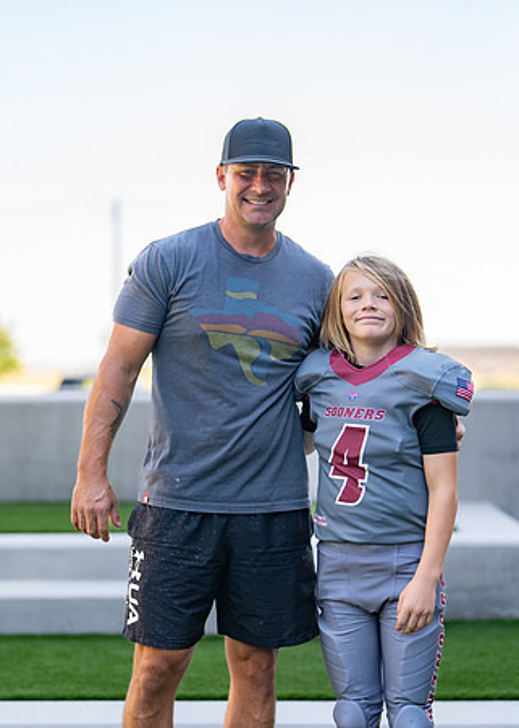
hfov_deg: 19.4
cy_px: 364
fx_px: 1519
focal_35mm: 74
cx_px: 282
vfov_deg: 26.9
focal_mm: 50
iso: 100
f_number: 1.2
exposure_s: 1/1600
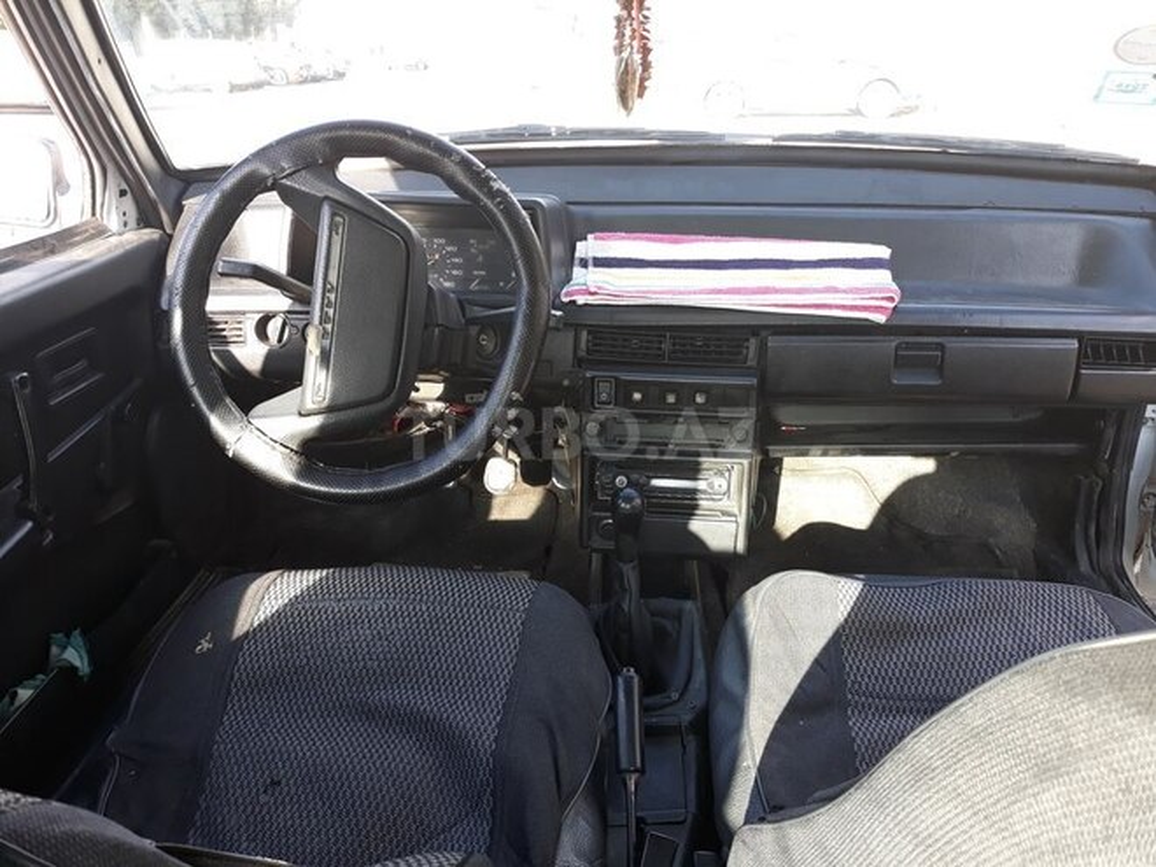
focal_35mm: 27
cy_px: 434
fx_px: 902
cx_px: 578
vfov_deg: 51.4
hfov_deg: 65.3
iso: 40
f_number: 1.7
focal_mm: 3.71
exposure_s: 1/100
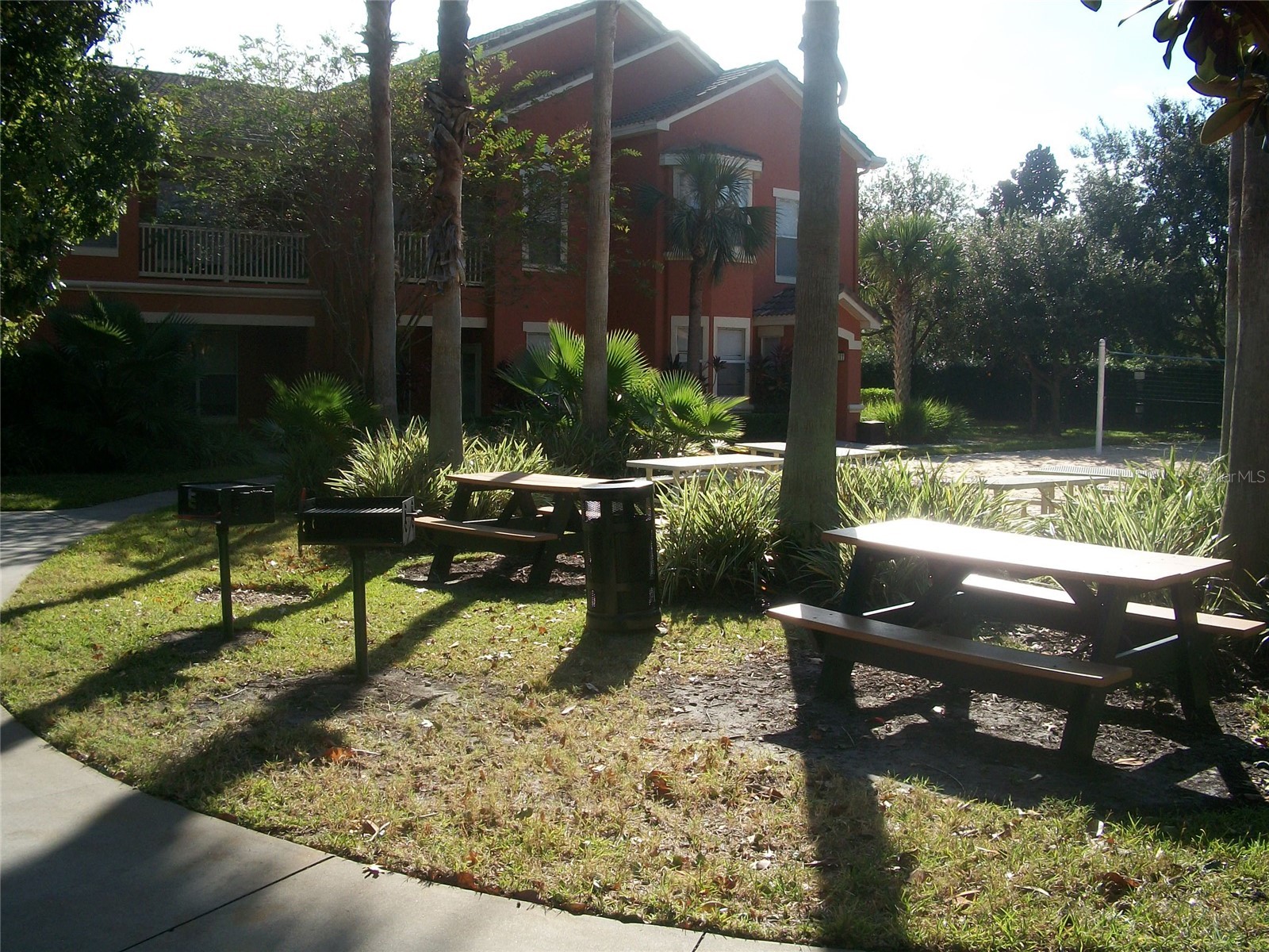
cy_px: 476
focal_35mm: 35
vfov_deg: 40.7
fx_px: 1283
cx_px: 634
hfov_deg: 52.6
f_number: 5.6
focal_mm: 6.3
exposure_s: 1/320
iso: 100
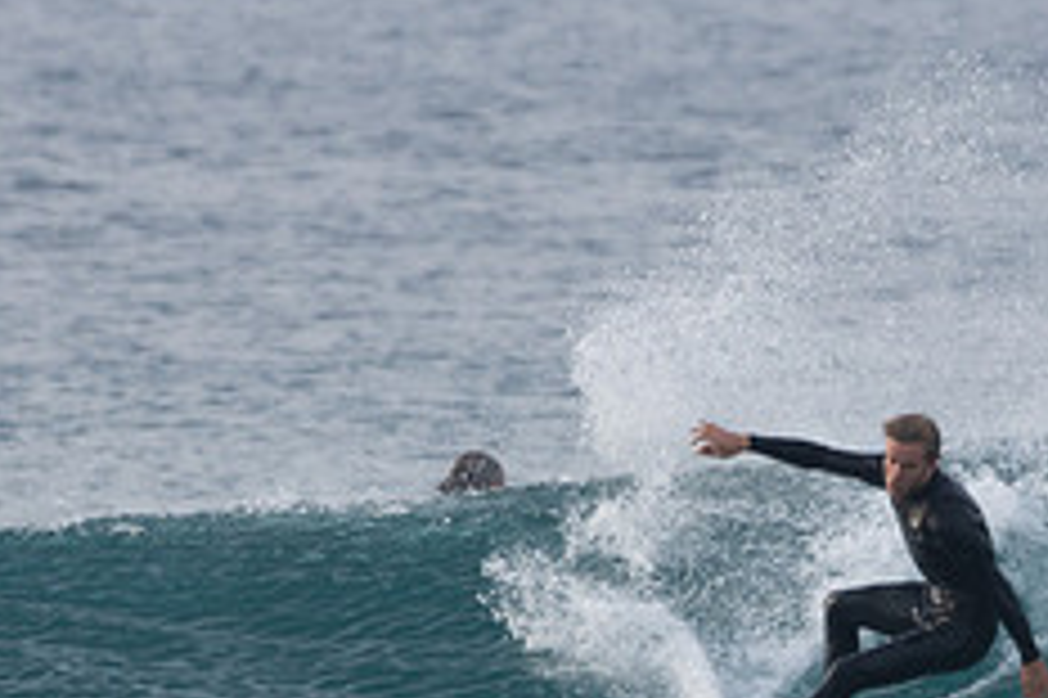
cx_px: 931
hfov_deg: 1.7
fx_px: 34791
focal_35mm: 1196
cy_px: 777
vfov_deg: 1.1
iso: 500
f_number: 5.6
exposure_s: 1/1250
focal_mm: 320
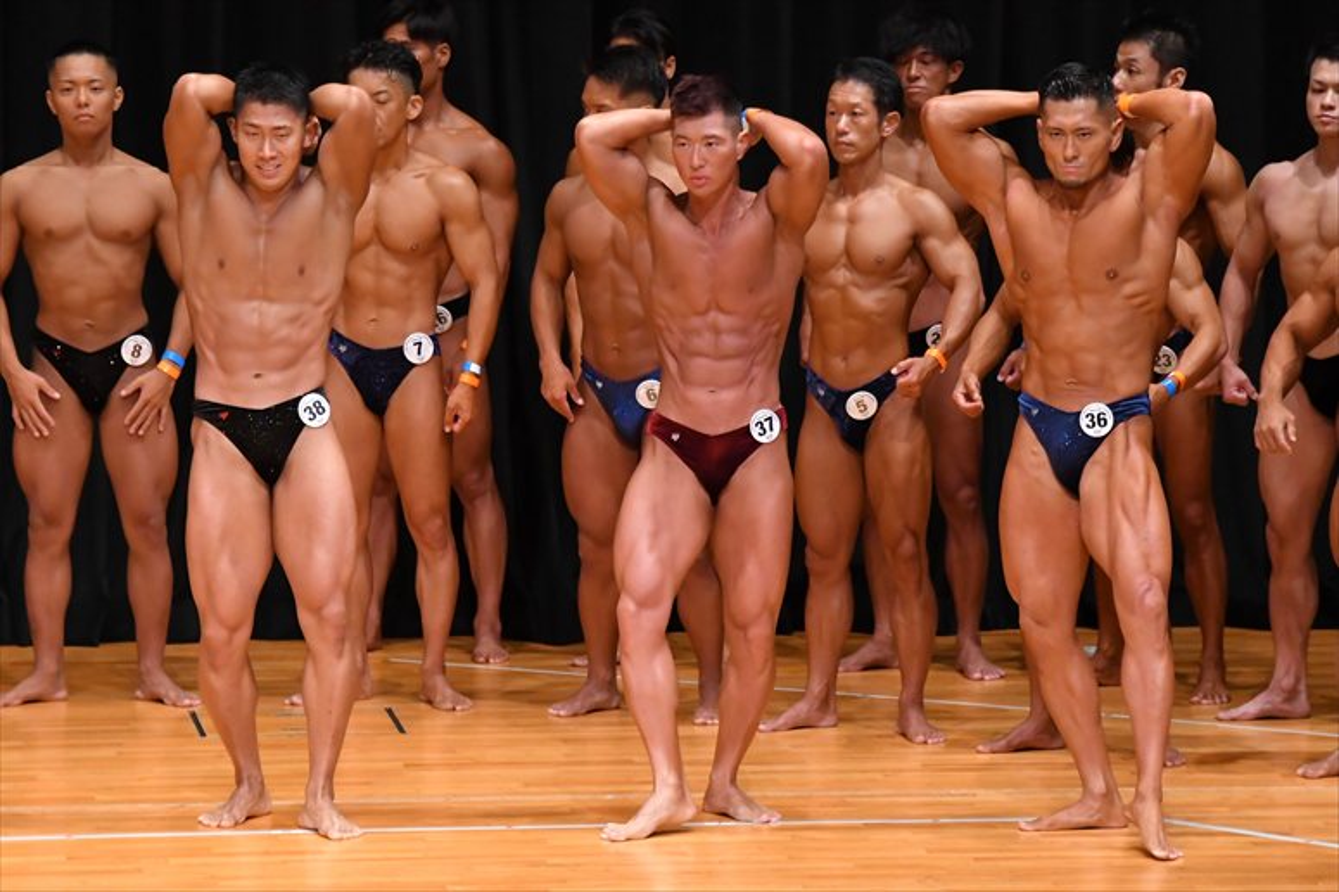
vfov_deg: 4.8
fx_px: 10595
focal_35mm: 285
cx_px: 670
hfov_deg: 7.2
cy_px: 446
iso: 5000
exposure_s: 1/400
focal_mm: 190
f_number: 5.6
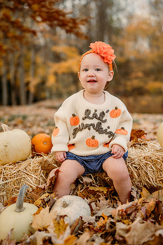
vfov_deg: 43.6
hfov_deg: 29.9
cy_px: 122
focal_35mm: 45
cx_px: 82
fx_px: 306
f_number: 2.2
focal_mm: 45
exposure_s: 1/500
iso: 250
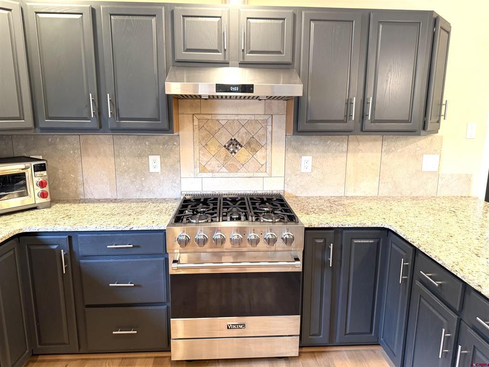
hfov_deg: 71.6
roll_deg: +0.3
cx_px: 244
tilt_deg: -10.8
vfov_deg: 56.8
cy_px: 184
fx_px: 339
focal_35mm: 24
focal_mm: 6.76
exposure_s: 1/60
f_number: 1.78
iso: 250
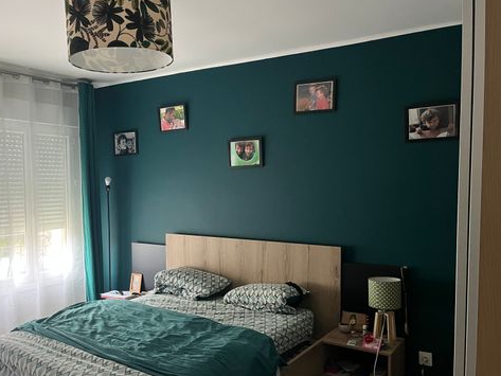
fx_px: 478
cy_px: 212
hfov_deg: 55.0
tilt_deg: -4.0
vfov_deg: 42.9
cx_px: 207
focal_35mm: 33
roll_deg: +0.6
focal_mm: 5.1
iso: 500
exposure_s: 1/52
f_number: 1.6
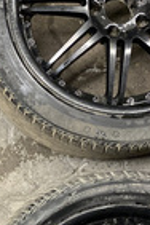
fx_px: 600
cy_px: 219
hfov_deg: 13.6
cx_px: -55
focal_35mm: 96
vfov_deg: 20.6
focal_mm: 4.25
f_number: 1.8
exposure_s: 1/50
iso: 400
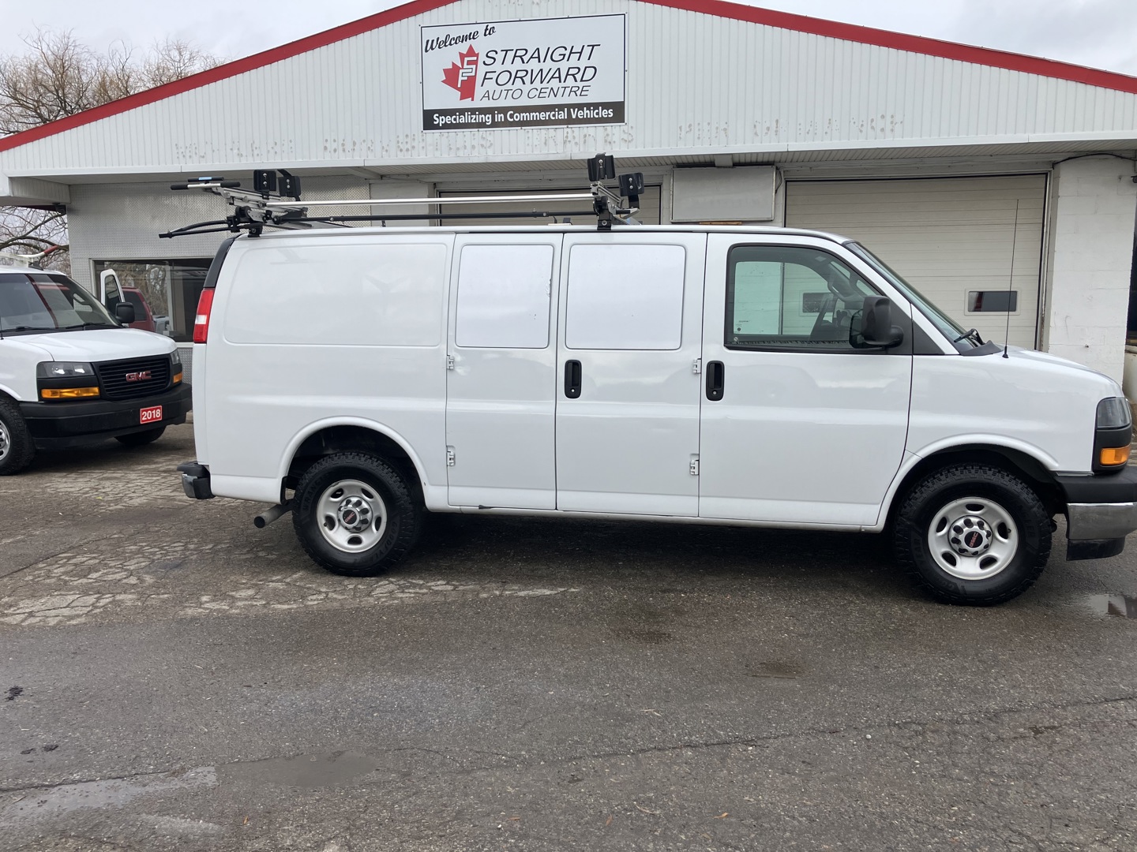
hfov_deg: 63.4
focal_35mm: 28
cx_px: 568
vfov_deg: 49.7
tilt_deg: -6.7
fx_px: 920
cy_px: 426
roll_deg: +0.0
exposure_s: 1/1104
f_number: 1.8
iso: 32
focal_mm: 3.99
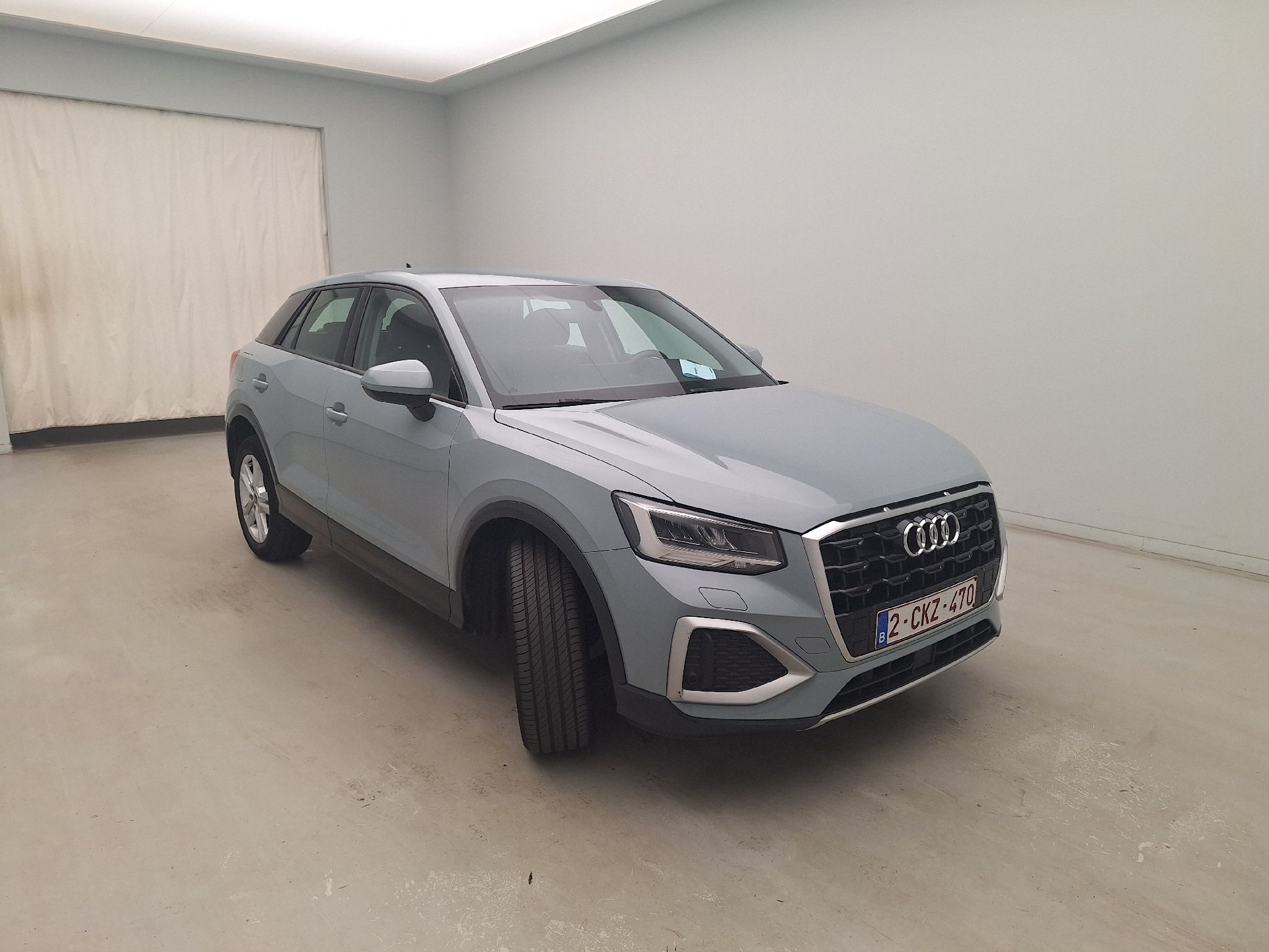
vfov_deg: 58.9
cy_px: 476
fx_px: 843
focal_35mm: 23
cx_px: 634
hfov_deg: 73.9
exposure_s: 1/111
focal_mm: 5.54
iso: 40
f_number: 1.8
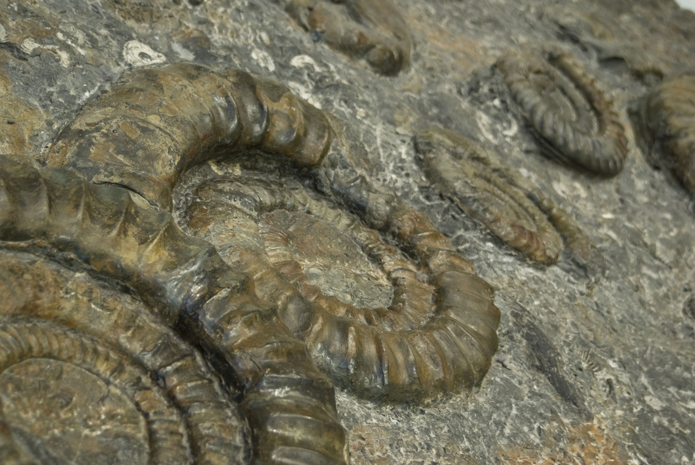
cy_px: 232
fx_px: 1595
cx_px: 348
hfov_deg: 24.6
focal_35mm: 82
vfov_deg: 16.6
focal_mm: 55
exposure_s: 1/2
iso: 200
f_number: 4.5
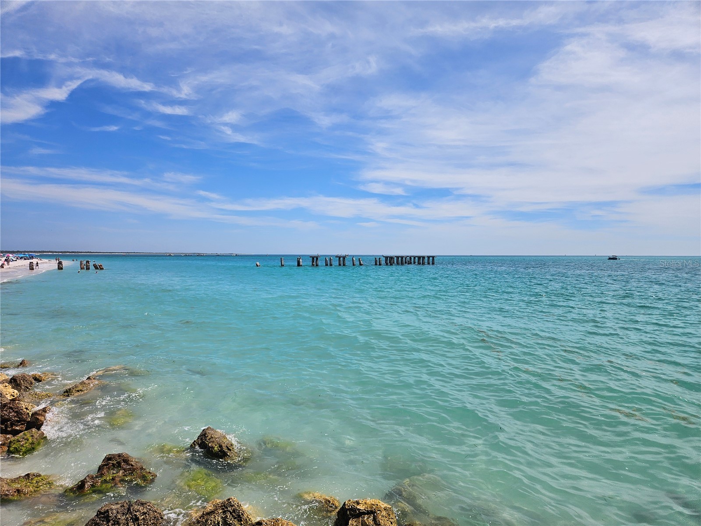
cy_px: 263
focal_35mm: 23
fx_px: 466
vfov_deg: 58.9
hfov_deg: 73.9
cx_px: 350
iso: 25
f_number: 1.8
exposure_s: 1/5007
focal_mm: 5.4
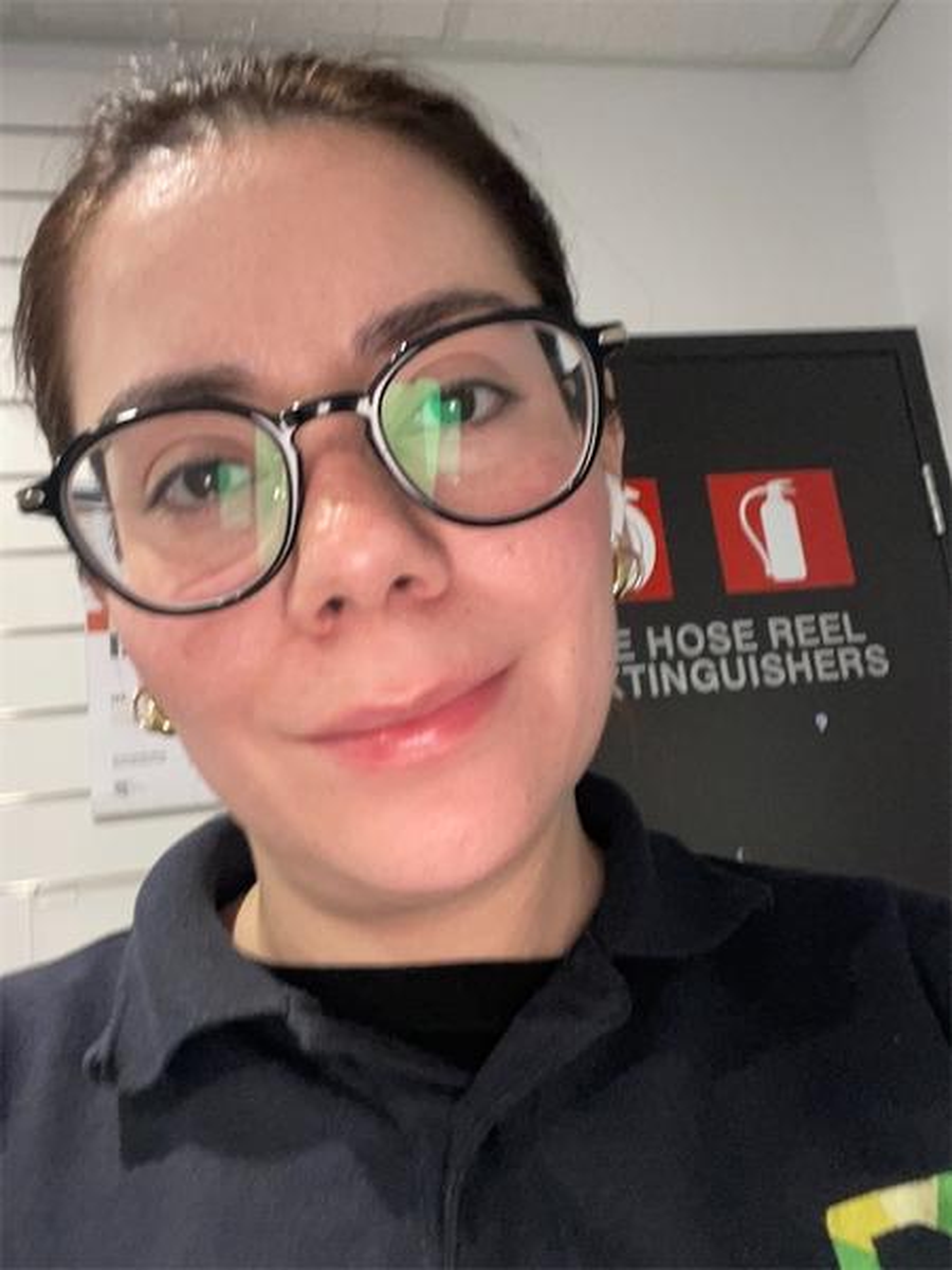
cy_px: 635
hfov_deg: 46.8
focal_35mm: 30
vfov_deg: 60.0
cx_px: 476
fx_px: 1100
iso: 200
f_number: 2.2
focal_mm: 2.71
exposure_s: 1/33
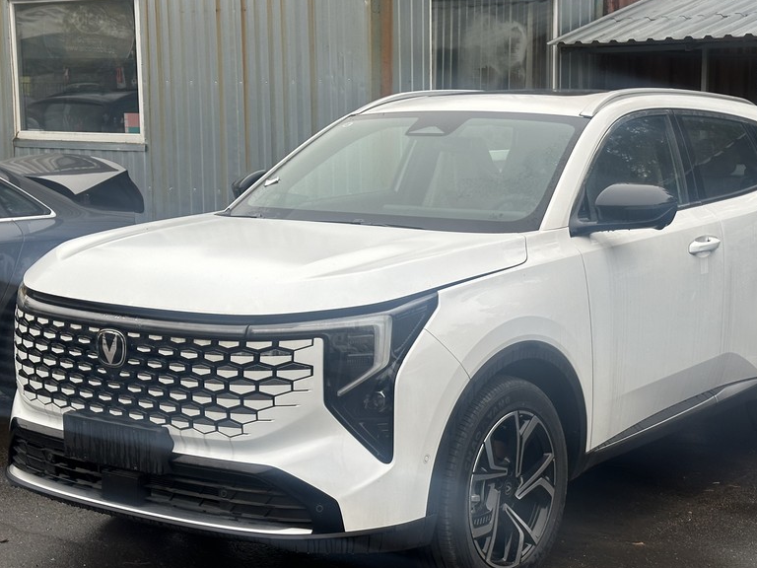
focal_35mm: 64
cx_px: 456
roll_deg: -0.9
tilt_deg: -8.3
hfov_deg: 30.2
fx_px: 1400
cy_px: 305
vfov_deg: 22.9
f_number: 1.78
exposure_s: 1/816
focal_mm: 6.86
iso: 64
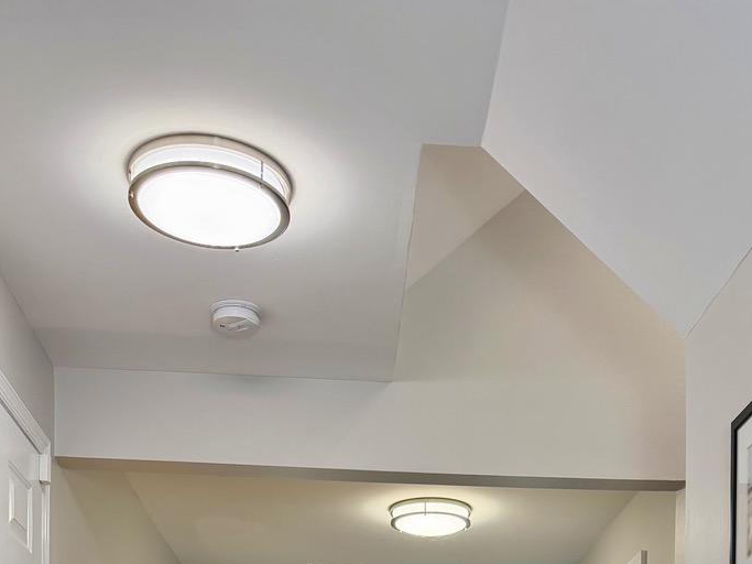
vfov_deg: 22.3
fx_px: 1173
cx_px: 473
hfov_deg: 35.3
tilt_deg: -0.3
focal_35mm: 54
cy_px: 842
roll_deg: -0.4
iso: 200
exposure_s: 1/176
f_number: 1.78
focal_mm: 6.76
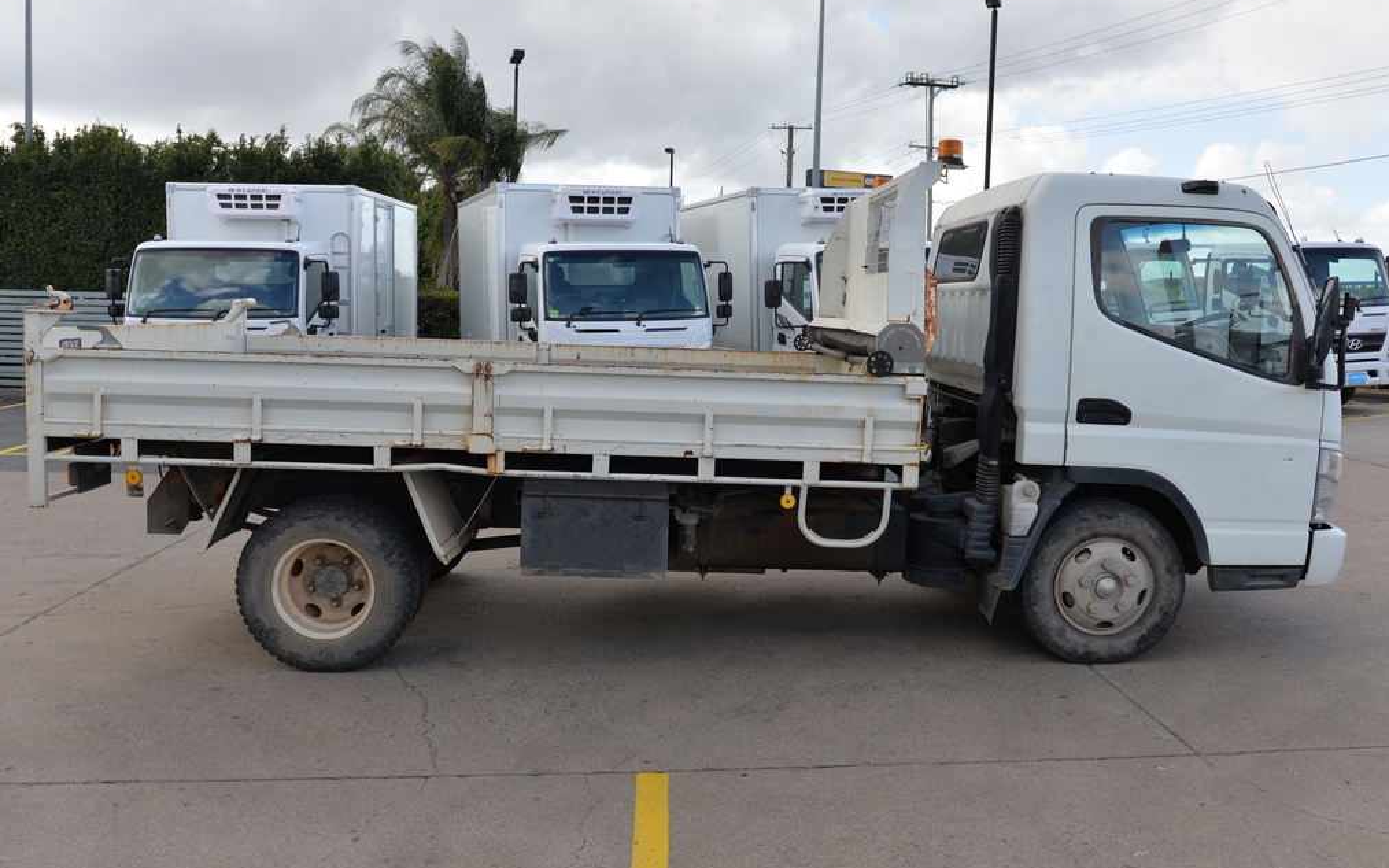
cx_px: 694
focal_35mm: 30
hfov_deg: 62.9
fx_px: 1136
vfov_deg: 41.8
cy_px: 426
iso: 200
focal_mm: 29
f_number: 8
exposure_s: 1/250
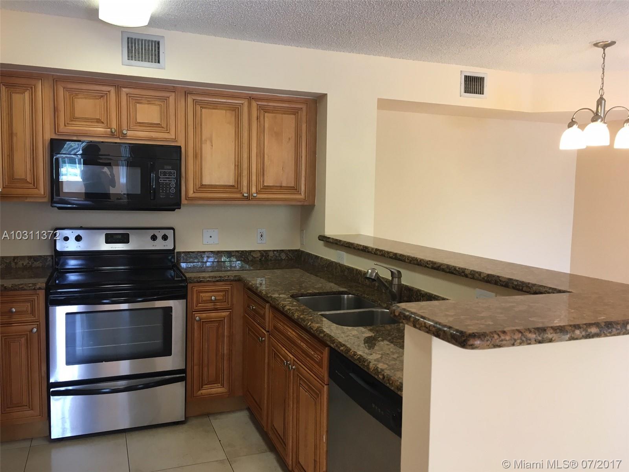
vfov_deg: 48.2
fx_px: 527
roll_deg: -2.1
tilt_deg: -6.7
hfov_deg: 61.7
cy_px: 236
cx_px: 314
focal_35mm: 29
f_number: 2.2
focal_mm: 4.15
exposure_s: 1/30
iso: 50
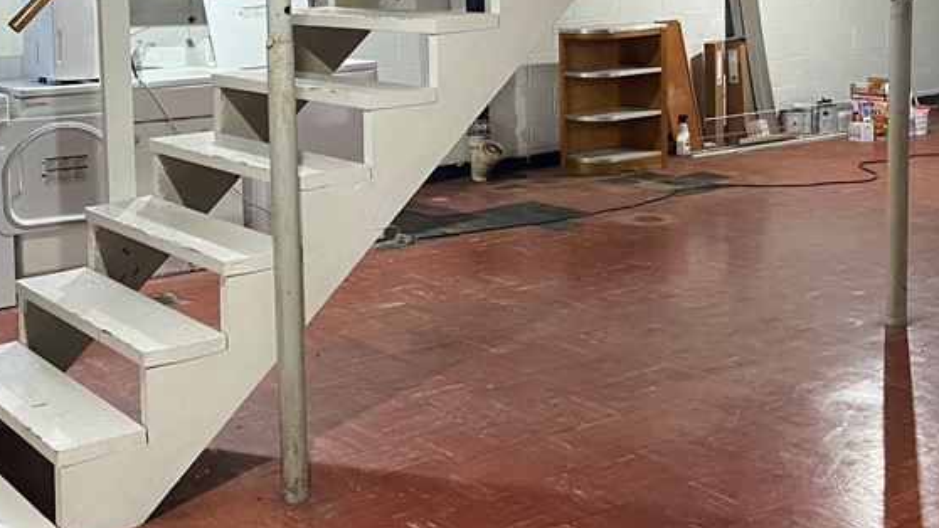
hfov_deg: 39.6
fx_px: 1295
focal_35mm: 52
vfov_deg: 22.7
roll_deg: +1.4
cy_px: 87
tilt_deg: -5.7
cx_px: 352
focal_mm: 4.25
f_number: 1.8
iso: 400
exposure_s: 1/40
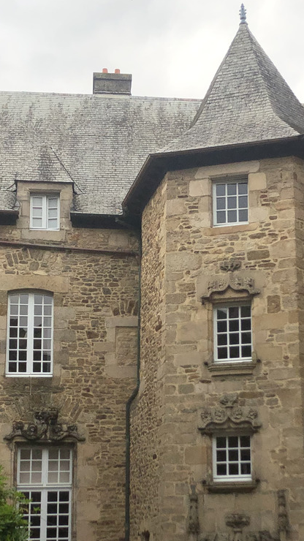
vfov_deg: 31.6
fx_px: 946
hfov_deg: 18.2
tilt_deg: +11.5
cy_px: 370
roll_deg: +1.8
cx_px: 198
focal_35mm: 66
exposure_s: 1/810
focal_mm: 4
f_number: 1.8
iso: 20
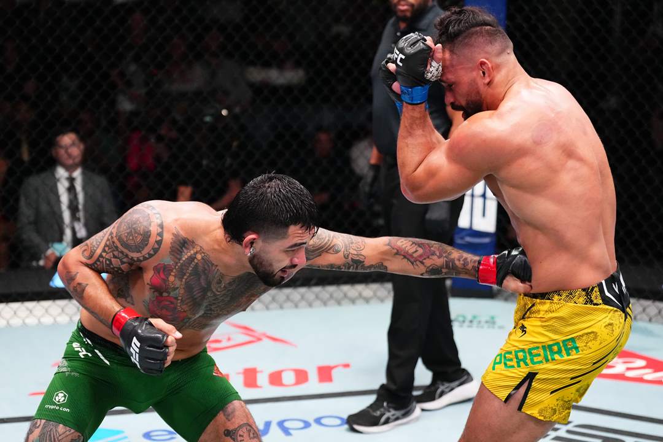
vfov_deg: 19.5
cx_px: 332
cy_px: 221
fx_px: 1289
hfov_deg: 28.8
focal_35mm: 70
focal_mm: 70
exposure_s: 1/1250
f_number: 2.8
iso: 5000
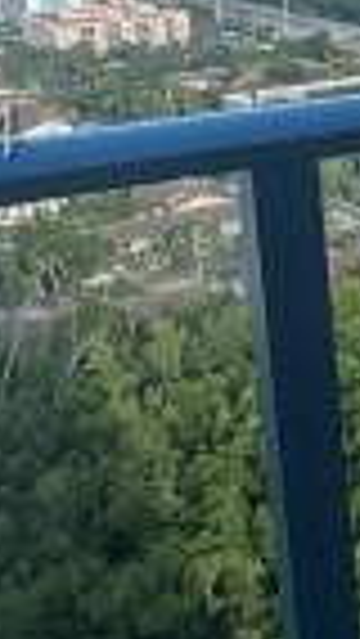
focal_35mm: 80
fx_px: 1356
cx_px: 684
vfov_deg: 26.1
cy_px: 144
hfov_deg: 13.3
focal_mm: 1.57
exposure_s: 1/889
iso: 32
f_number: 1.8
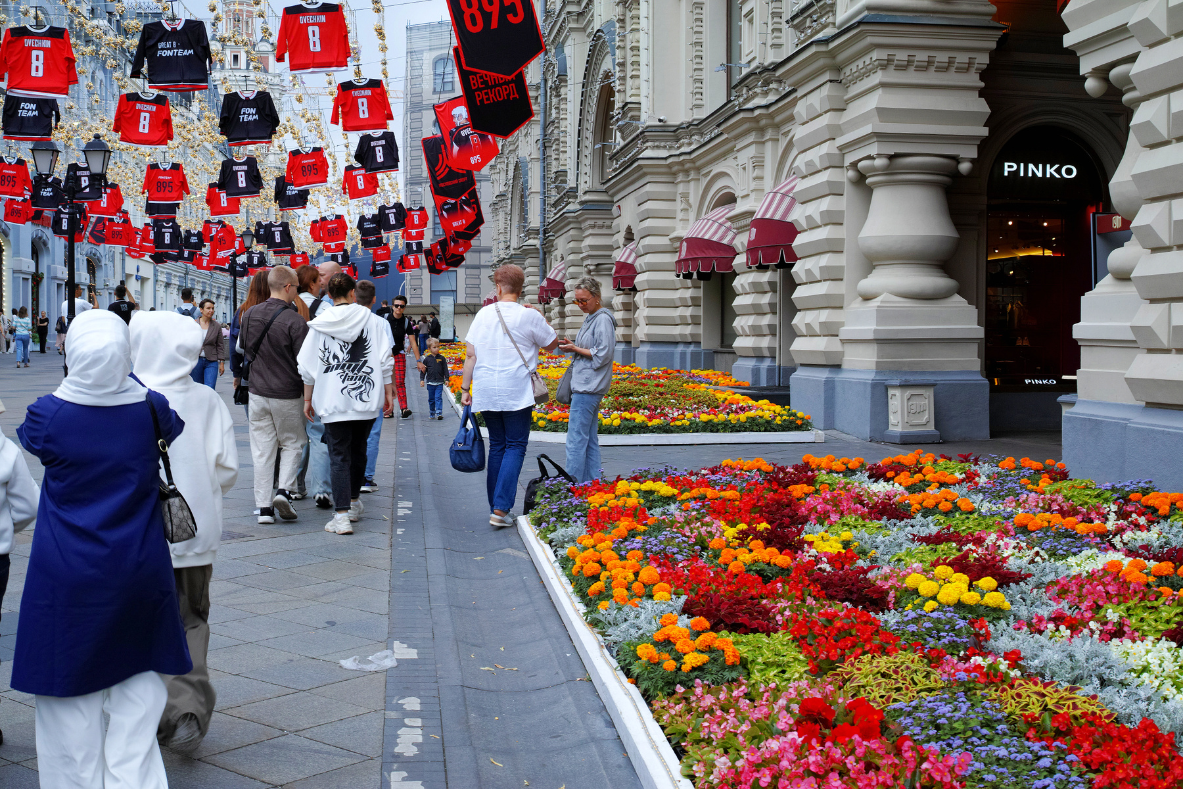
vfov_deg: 29.9
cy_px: 394
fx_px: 1479
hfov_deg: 43.6
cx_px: 592
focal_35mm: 45
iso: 100
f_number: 8
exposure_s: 1/60
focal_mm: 30
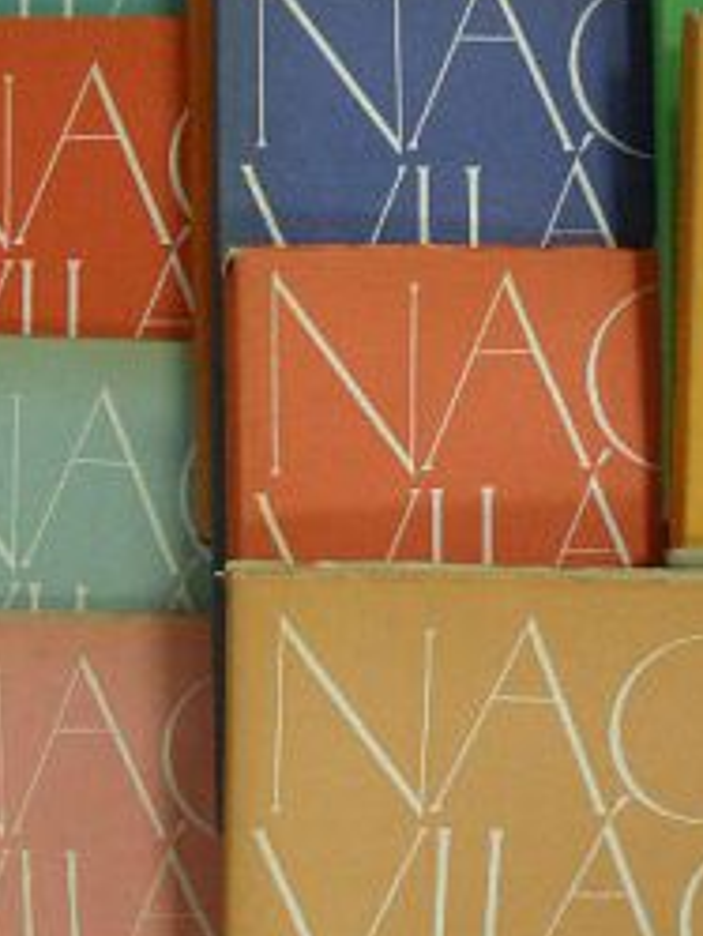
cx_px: 489
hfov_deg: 21.2
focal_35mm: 69
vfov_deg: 28.1
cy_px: 558
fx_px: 1867
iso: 200
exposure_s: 1/20.8
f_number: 3.5
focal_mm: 6.3
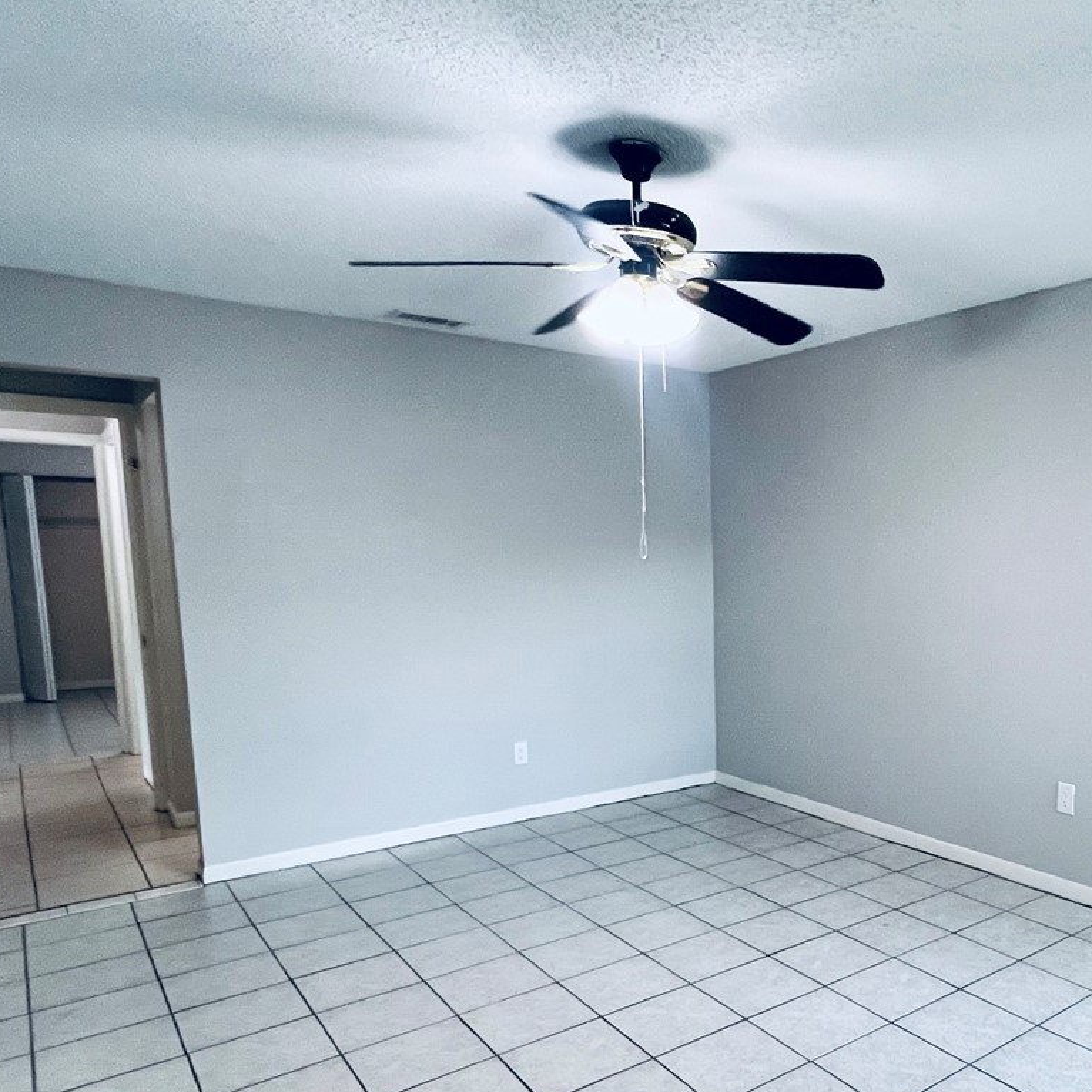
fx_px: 857
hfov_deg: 59.1
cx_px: 898
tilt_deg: -7.8
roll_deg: -1.0
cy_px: 661
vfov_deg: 64.4
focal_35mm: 24
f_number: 1.8
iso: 160
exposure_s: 1/120
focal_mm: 1.57
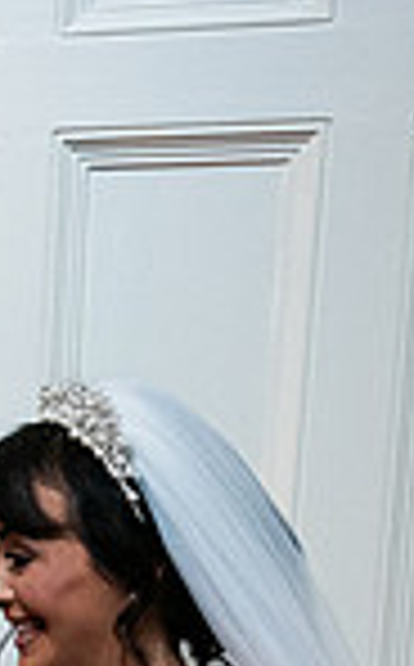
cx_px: -450
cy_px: 853
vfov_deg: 18.1
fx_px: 1957
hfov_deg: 10.9
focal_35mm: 108
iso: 1600
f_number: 3.5
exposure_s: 1/160
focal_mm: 27
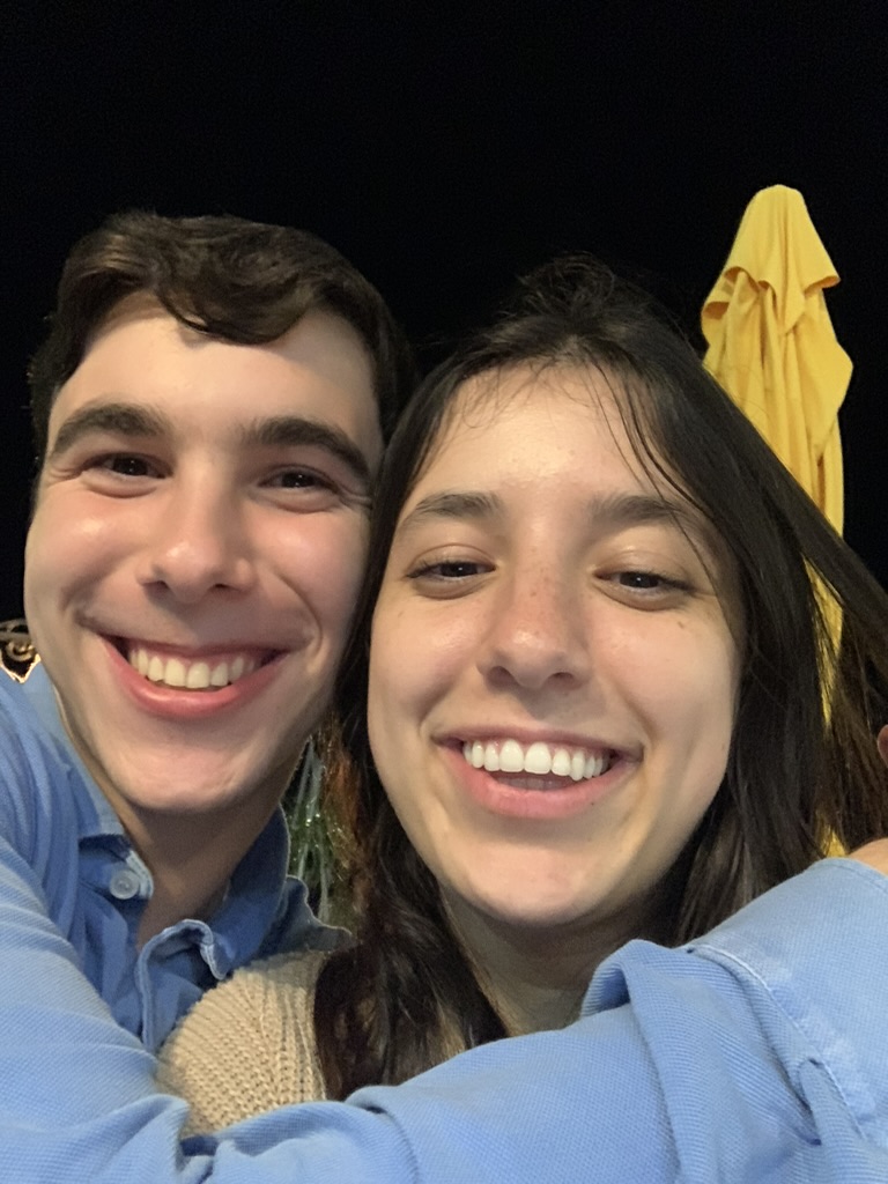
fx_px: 1095
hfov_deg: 44.2
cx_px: 444
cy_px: 592
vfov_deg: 56.8
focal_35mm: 32
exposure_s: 1/25
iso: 500
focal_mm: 2.87
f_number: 2.2
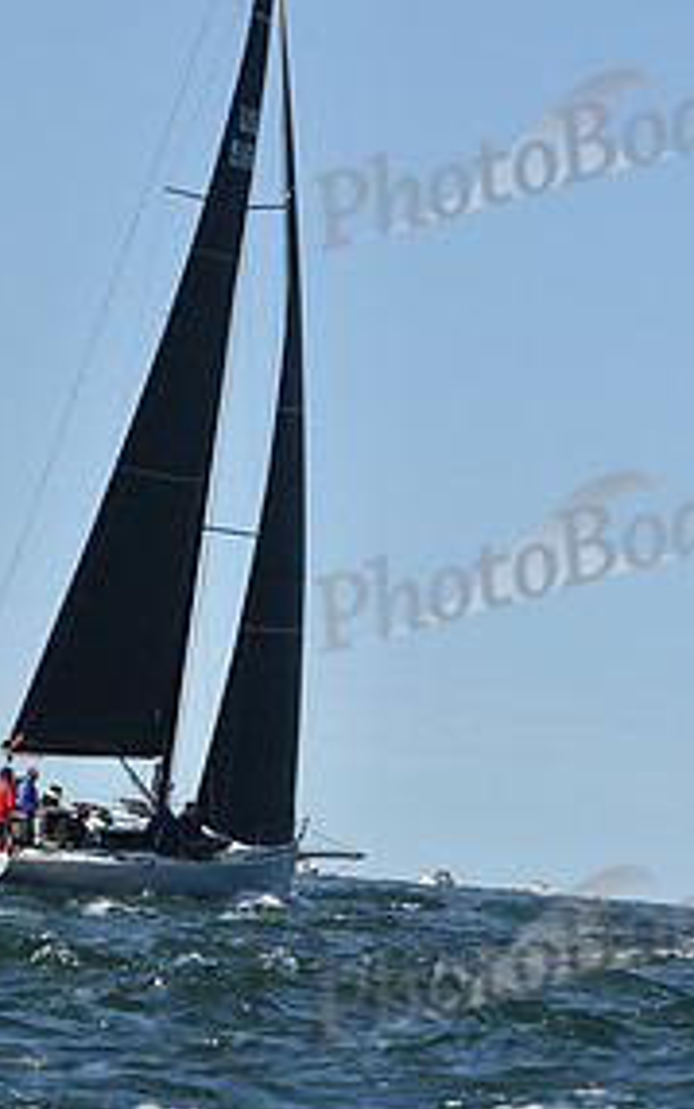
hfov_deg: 5.2
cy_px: 407
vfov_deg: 8.3
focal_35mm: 252
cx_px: 114
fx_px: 7618
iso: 250
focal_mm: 122
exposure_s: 1/1250
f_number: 8
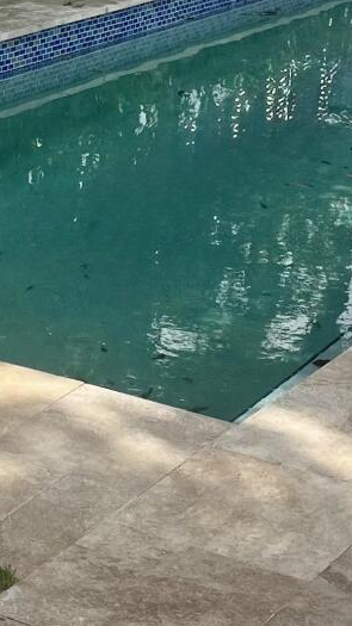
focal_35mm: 108
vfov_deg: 19.8
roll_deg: -0.9
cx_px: -8
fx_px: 1793
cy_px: 241
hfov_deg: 11.1
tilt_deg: -18.2
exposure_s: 1/2755
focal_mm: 5.1
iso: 50
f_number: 1.6
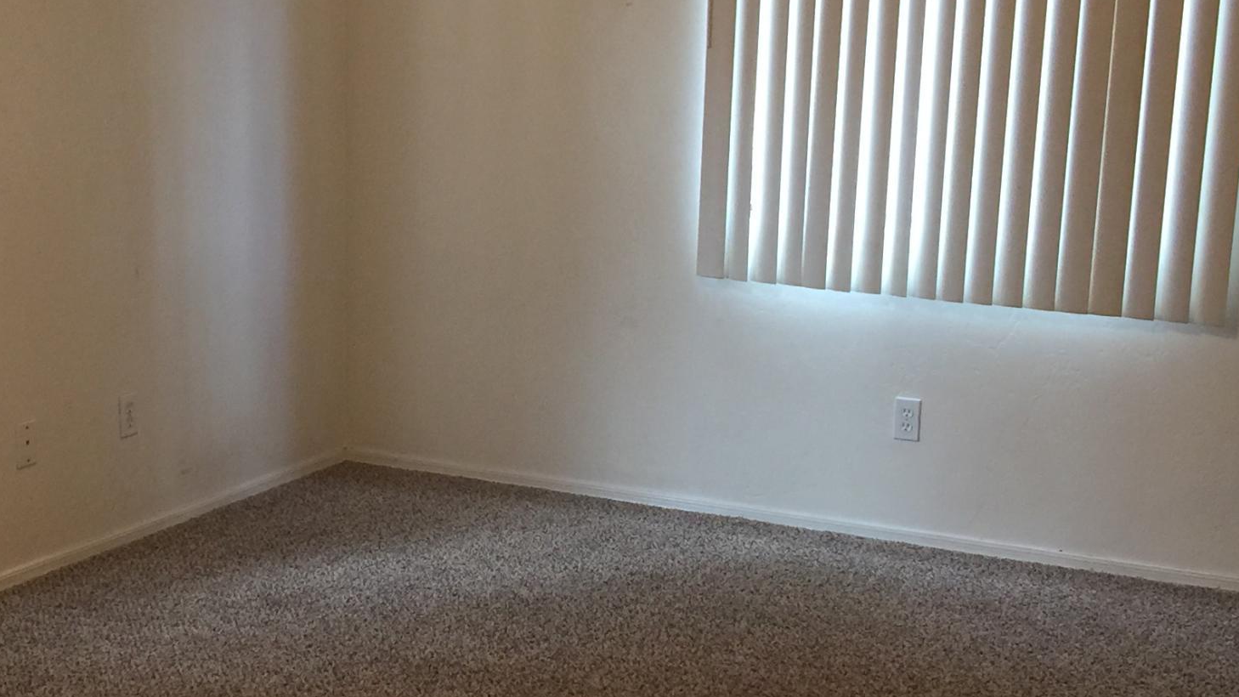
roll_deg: +0.1
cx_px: 440
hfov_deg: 32.2
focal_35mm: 65
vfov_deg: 18.5
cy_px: 462
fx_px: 2135
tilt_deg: -15.2
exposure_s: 1/15
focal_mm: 4.15
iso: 50
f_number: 2.2
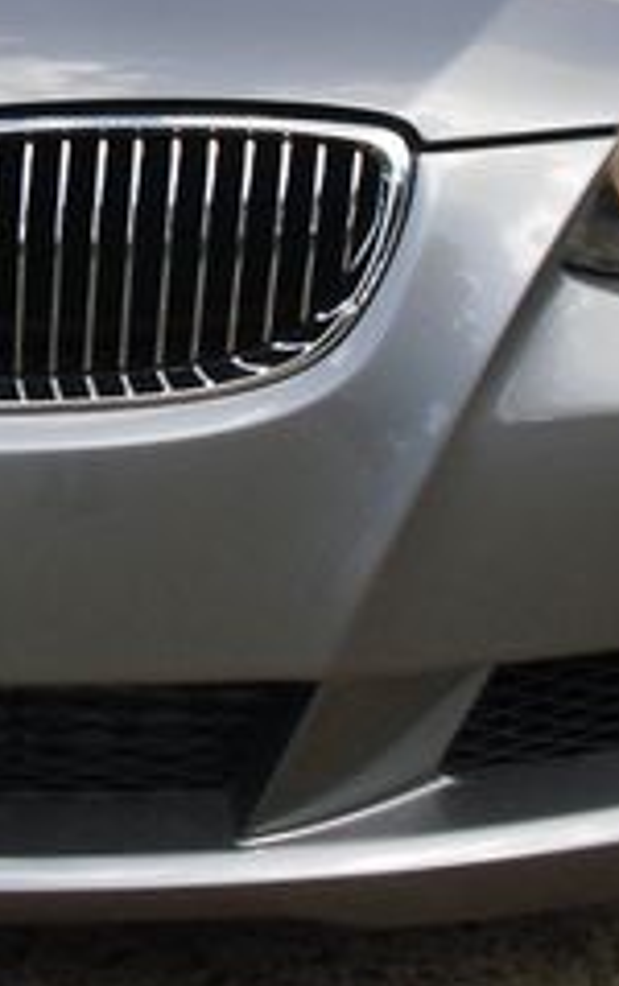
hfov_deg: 12.7
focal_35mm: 102
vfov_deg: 19.9
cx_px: 25
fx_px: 2745
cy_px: 45
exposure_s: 1/100
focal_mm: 6.3
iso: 100
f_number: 7.8
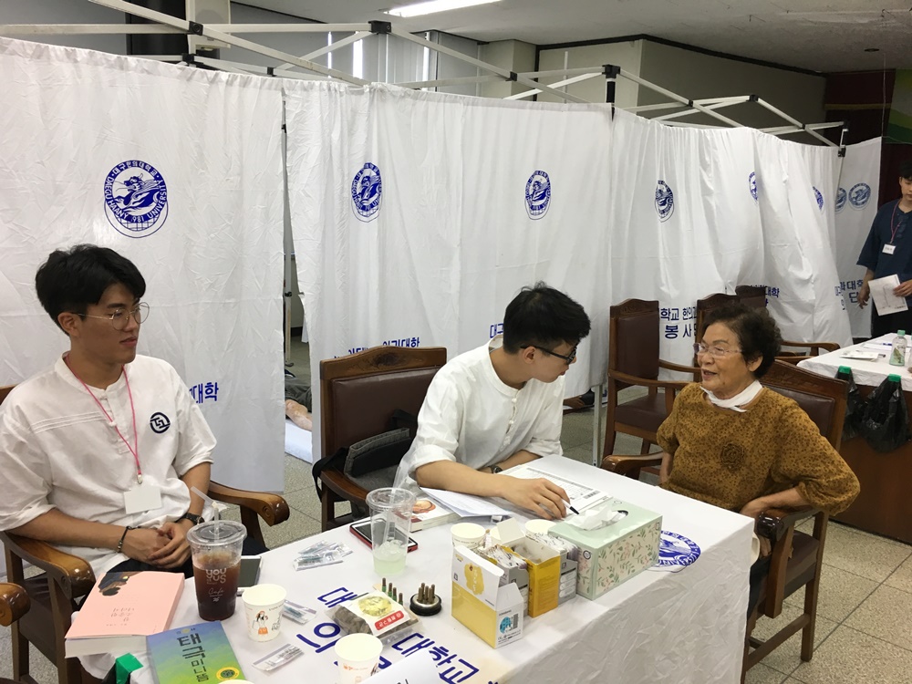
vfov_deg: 48.2
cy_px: 342
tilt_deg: -11.5
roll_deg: -2.2
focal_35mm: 29
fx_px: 764
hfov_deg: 61.7
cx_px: 456
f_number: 2.2
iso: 32
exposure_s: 1/30
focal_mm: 4.15
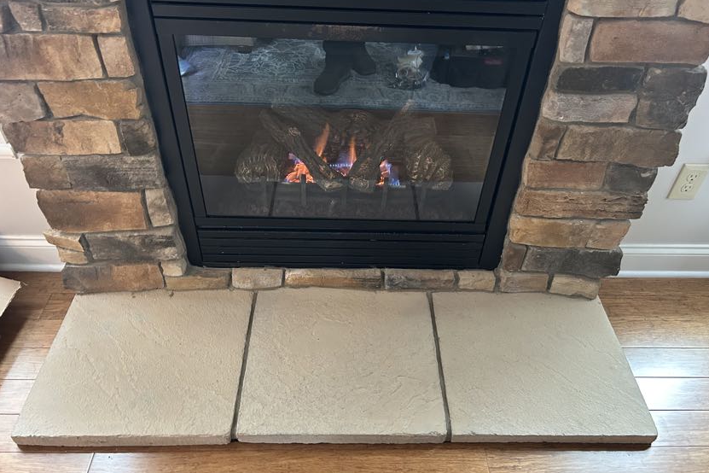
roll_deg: -2.4
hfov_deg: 65.5
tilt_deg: -39.0
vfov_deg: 46.3
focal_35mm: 28
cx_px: 365
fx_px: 551
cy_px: 214
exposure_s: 1/40
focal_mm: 5.7
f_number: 1.5
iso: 400
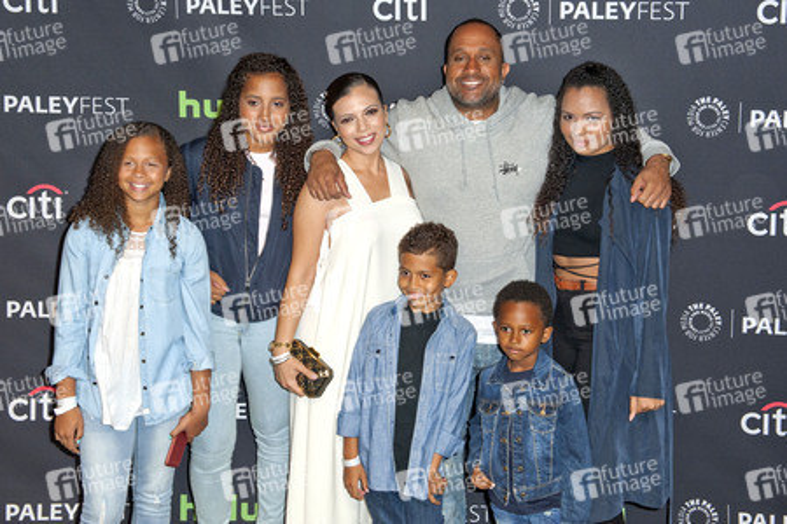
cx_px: 394
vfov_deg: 28.1
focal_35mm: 48
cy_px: 262
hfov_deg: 41.1
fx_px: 1049
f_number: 5.6
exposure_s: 1/320
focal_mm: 48
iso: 640
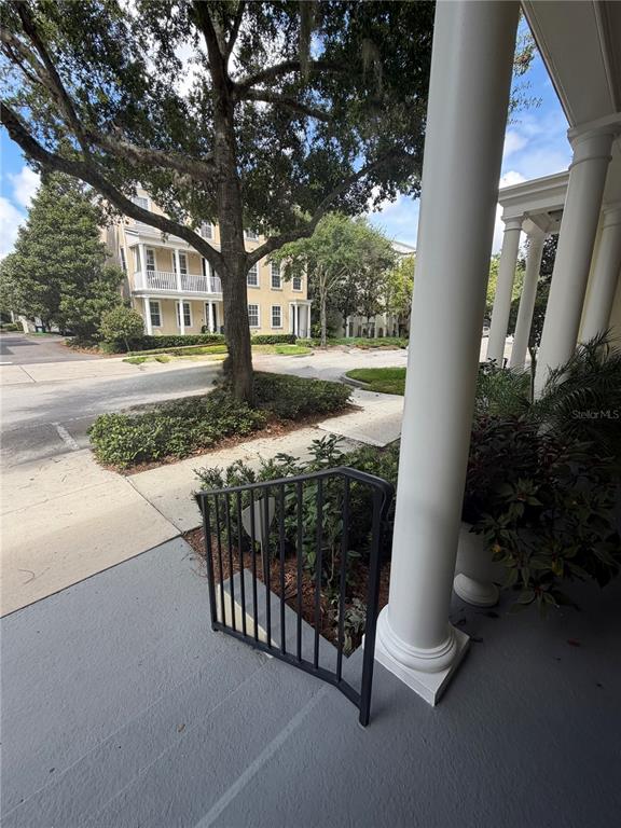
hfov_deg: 85.7
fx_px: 335
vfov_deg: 102.1
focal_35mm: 14
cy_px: 414
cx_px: 310
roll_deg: -0.1
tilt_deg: -14.8
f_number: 2.2
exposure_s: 1/359
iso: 50
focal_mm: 2.22
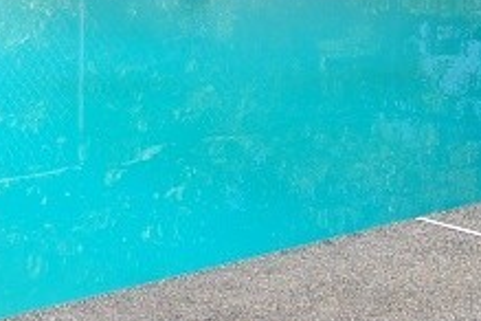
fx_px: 2244
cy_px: -93
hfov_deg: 12.1
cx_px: -31
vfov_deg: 8.1
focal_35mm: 168
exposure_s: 1/250
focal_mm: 24
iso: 200
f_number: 9
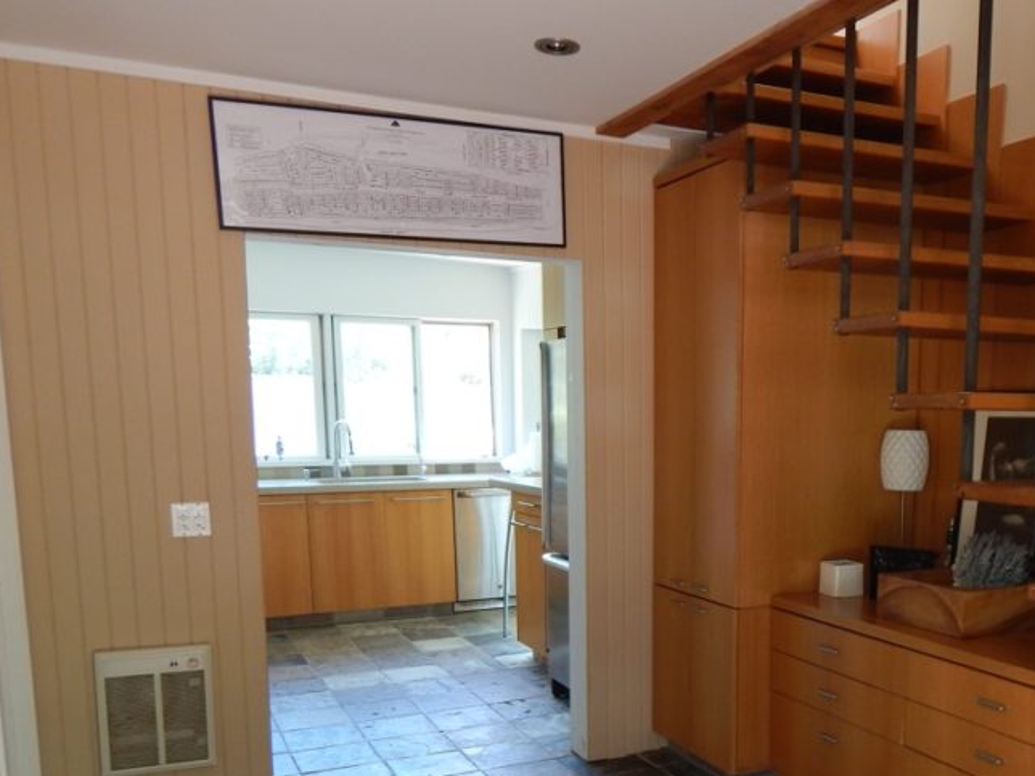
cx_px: 734
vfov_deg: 39.5
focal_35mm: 35
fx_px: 1046
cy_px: 590
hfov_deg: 51.1
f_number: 3
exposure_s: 1/30
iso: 140
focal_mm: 4
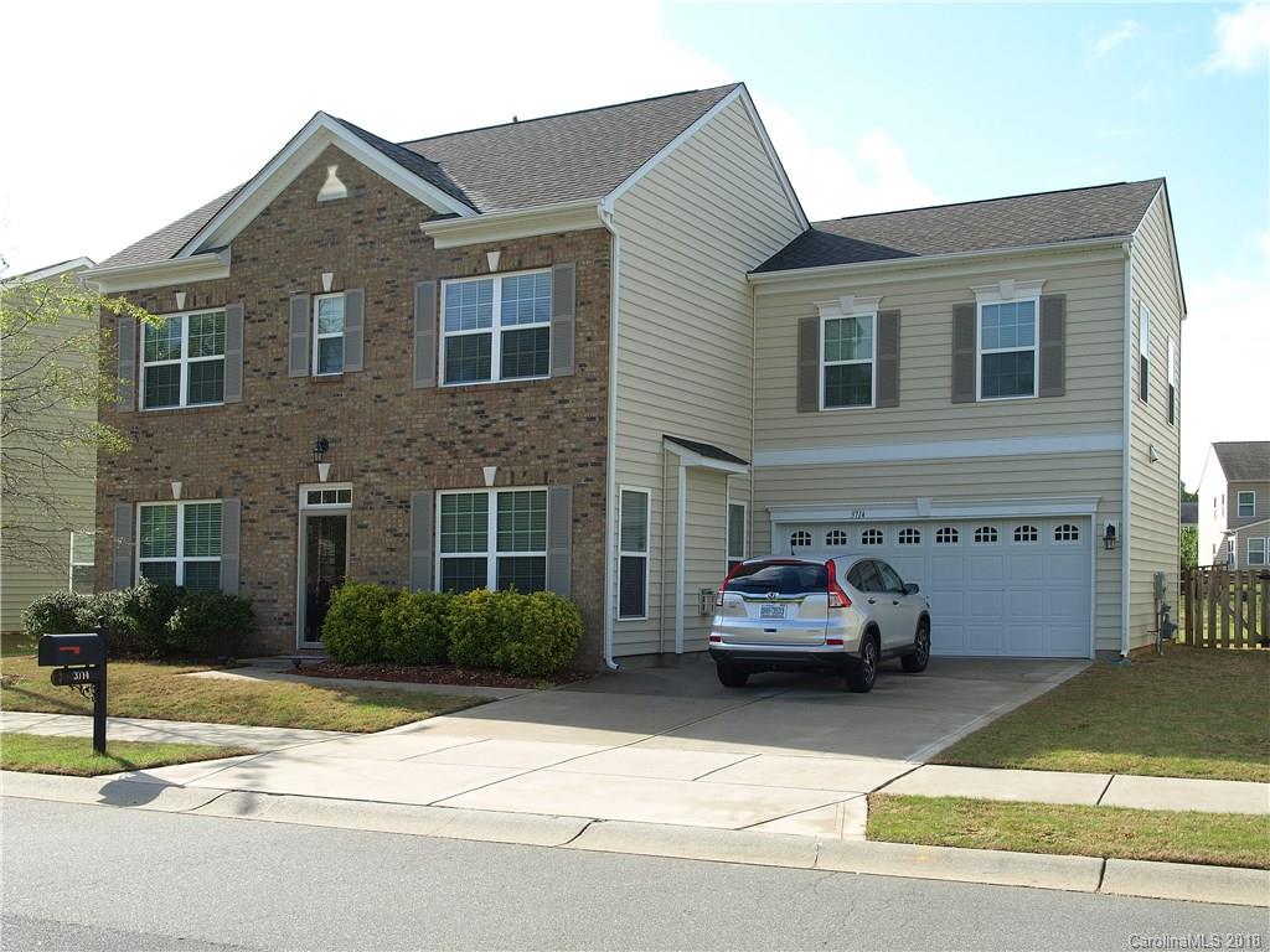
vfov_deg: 37.7
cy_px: 476
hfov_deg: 49.0
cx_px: 635
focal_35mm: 38
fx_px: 1394
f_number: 8
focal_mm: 19
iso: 100
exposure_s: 1/125
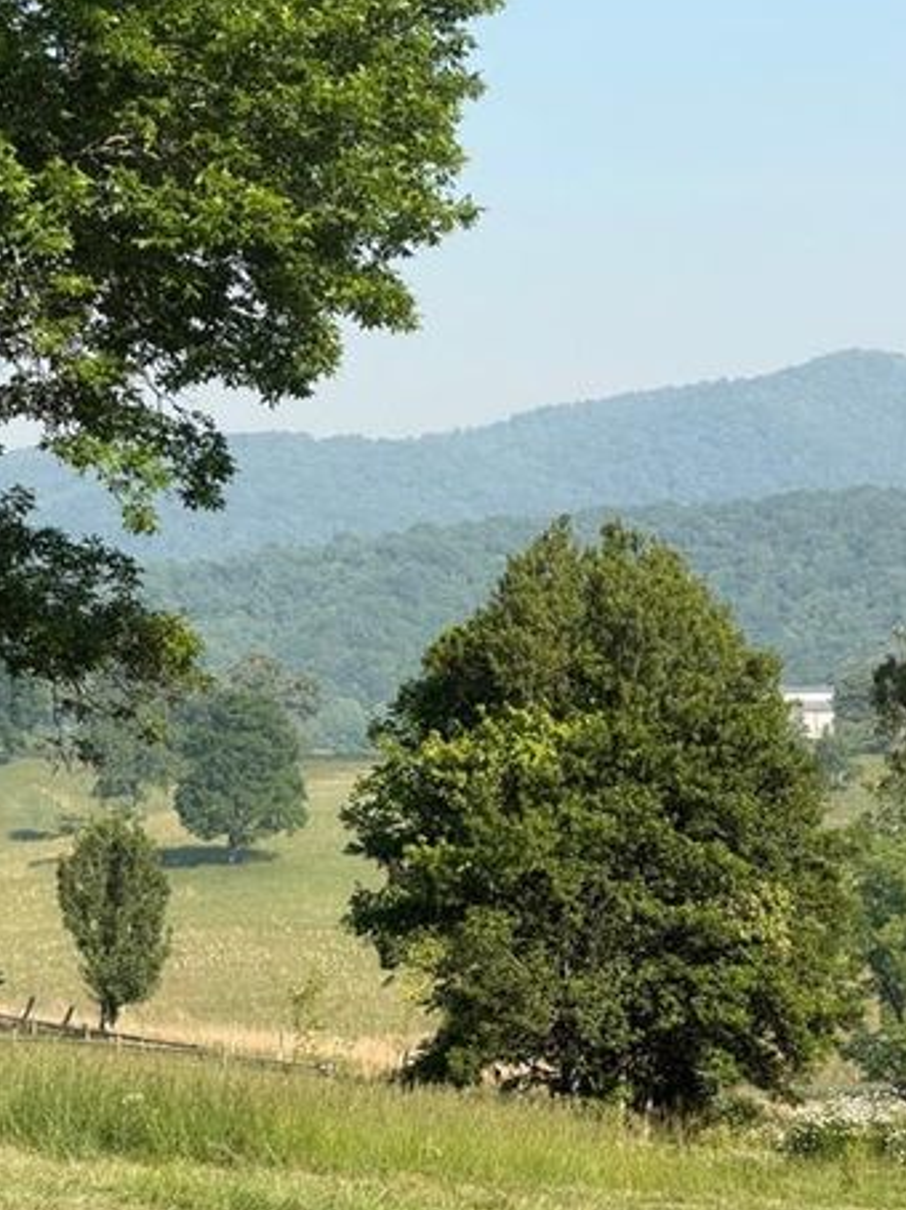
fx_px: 5135
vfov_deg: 13.4
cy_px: 865
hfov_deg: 10.1
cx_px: 448
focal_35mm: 147
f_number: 2.8
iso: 40
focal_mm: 16.89
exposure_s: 1/638
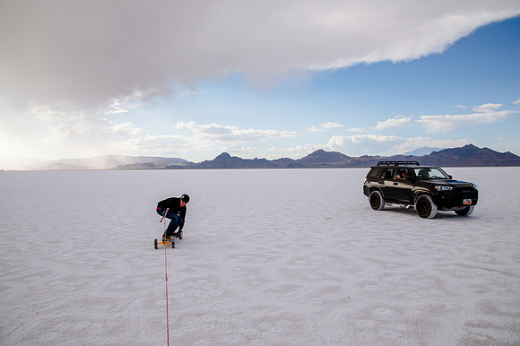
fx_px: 365
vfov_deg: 50.7
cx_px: 260
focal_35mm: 25
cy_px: 173
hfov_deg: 70.9
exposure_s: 1/1000
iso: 250
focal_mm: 24
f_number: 8
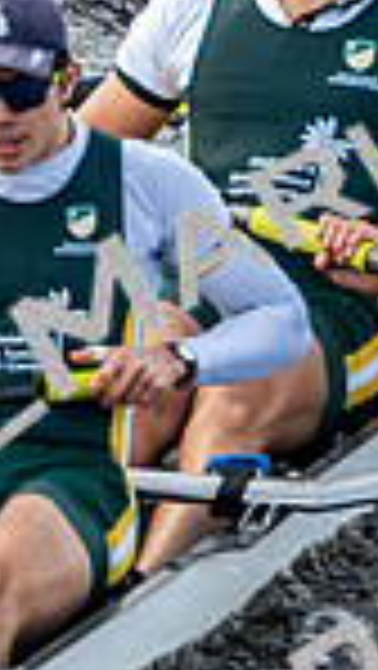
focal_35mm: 2444
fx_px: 43475
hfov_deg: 0.5
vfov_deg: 0.9
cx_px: 639
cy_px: -70
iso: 1000
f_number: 6.3
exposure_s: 1/1250
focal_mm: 600
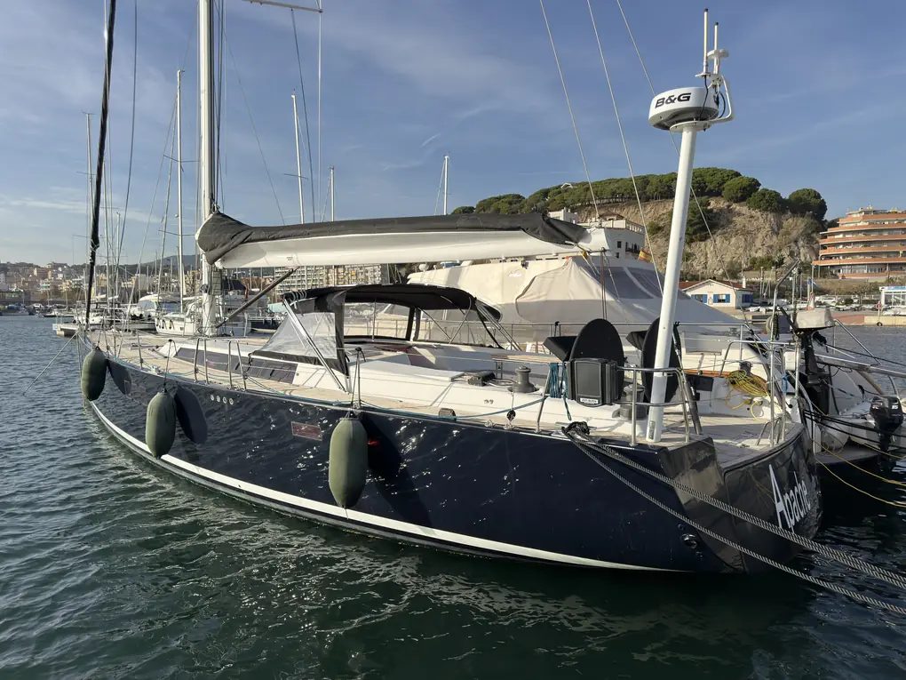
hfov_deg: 71.6
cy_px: 340
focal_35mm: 24
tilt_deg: -2.4
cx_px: 453
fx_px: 628
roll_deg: +0.5
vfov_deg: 56.8
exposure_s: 1/4739
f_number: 1.78
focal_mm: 6.76
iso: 64
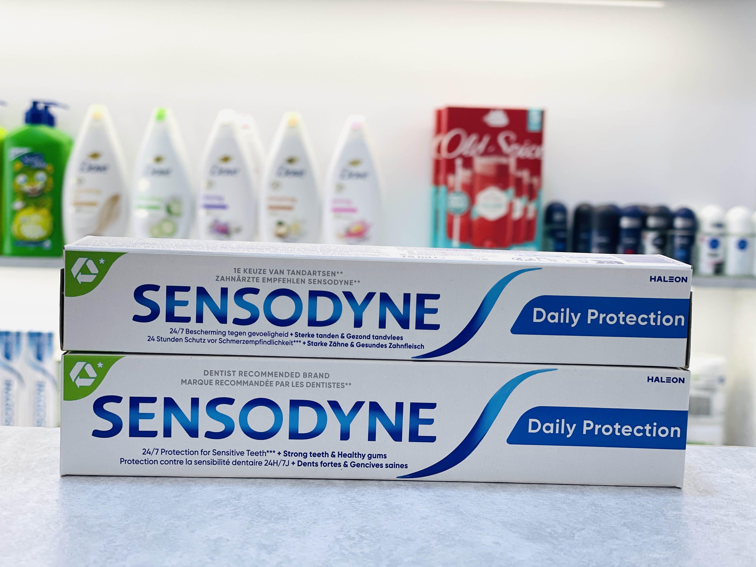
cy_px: 284
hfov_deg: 36.8
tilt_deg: -3.8
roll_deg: -1.8
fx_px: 1136
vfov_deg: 28.0
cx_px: 378
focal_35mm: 52
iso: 32
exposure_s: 1/122
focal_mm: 6
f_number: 2
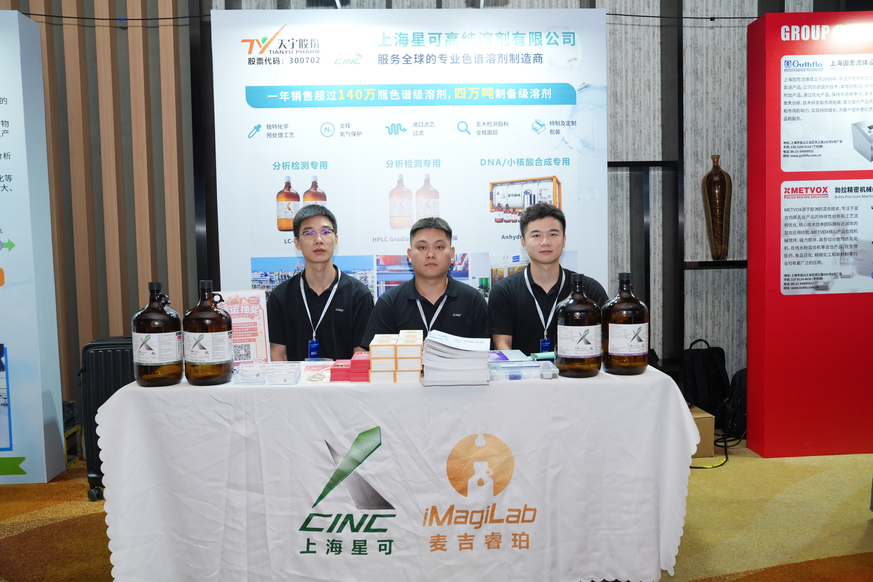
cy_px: 291
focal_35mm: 27
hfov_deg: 67.4
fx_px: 655
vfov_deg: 47.9
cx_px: 436
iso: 1000
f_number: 4.5
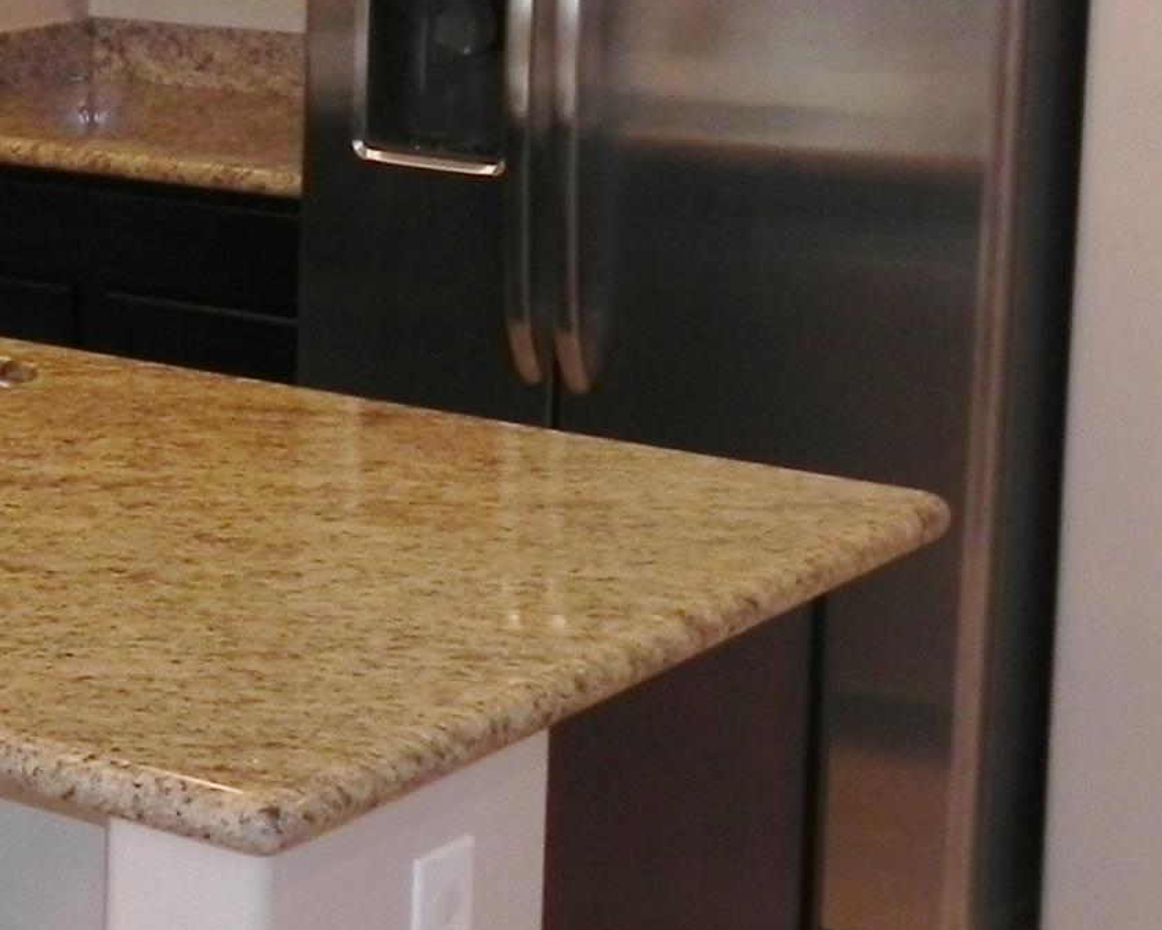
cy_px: 135
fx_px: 3474
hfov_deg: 17.1
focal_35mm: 101
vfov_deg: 15.1
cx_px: -602
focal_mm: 5.2
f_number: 2.8
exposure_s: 1/41.3
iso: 160
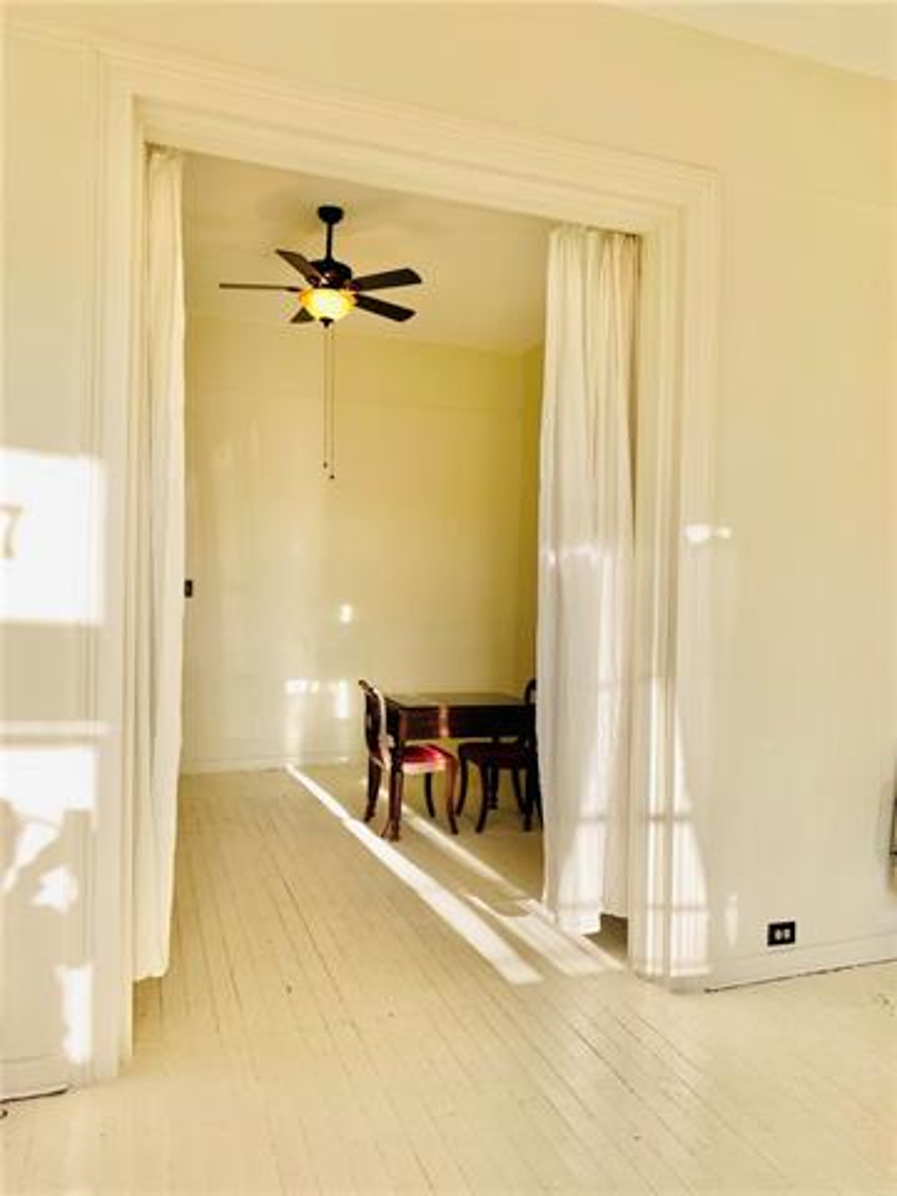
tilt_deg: +0.9
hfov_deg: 53.1
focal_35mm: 26
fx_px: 898
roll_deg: -0.5
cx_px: 448
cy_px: 598
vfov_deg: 67.3
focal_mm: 4.25
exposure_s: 1/439
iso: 32
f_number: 1.8
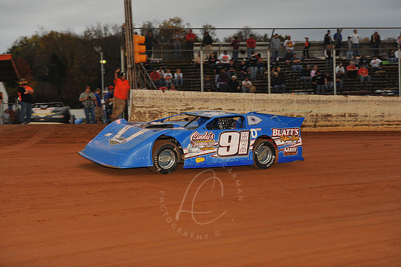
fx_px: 779
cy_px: 134
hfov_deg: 28.9
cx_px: 200
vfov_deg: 19.4
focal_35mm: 70
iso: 800
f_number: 7.1
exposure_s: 1/320
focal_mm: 70
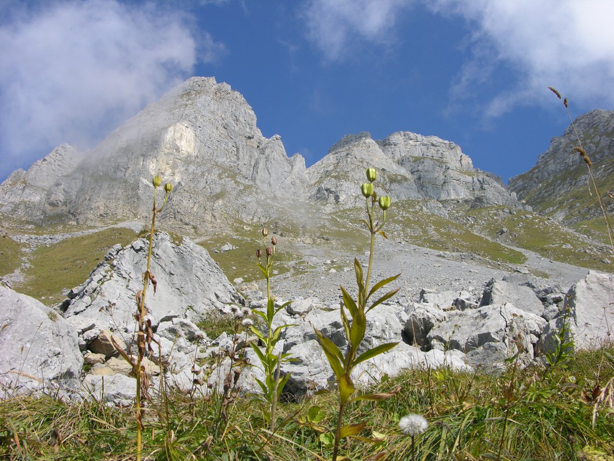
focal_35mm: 35
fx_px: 621
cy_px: 230
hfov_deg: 52.6
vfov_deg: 40.7
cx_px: 307
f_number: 5.6
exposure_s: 1/254
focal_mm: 8.9
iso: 50
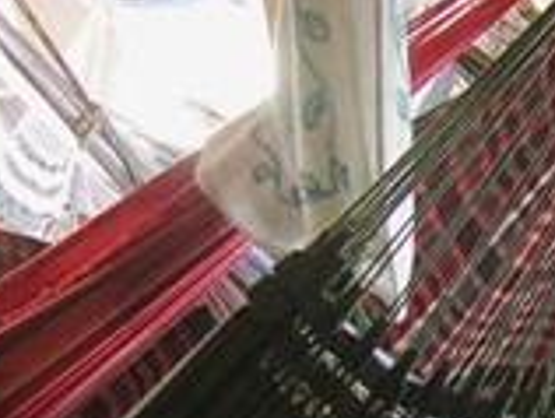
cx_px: 650
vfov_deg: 16.2
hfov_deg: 20.3
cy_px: 323
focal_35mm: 91
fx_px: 1461
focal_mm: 4.7
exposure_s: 1/10.6
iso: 50
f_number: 2.6
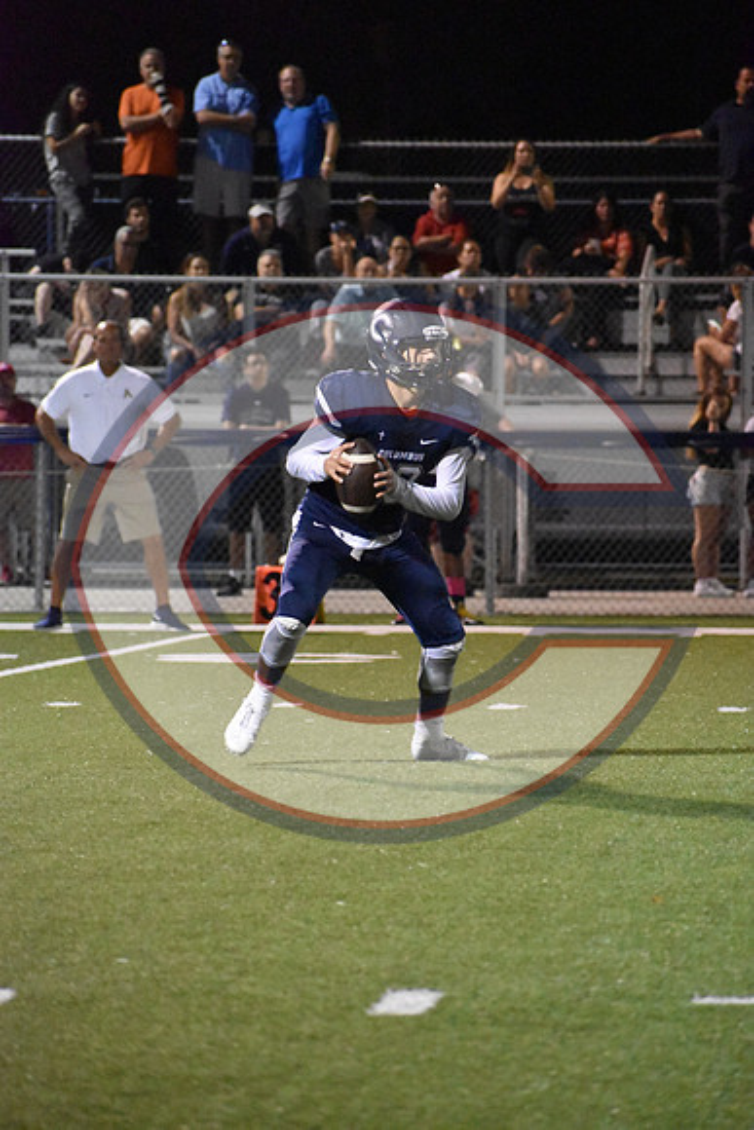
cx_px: 377
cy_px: 565
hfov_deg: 5.1
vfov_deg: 7.6
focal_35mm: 270
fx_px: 8477
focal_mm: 180
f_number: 5.3
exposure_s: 1/320
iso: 12800
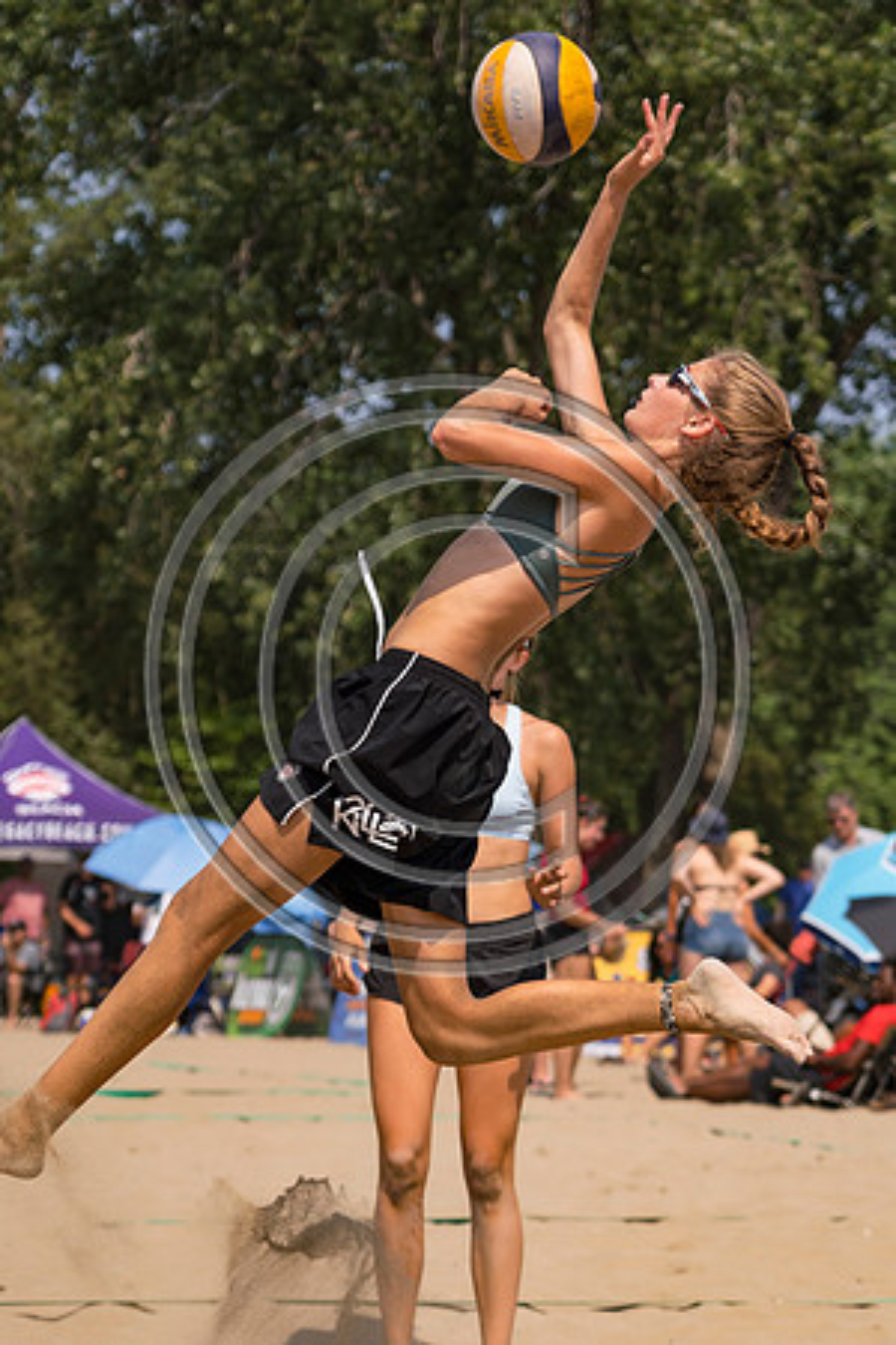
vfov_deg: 17.1
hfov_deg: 11.4
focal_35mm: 120
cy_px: 672
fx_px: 4480
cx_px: 448
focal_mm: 80
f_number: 4
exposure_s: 1/2500
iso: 200
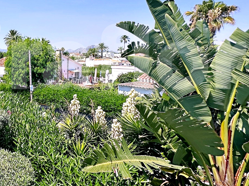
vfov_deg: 44.5
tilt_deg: +0.4
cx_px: -21
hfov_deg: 45.1
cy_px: 56
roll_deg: -0.9
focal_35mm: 31
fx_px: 223
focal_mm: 2.22
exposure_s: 1/2304
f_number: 2.2
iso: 50
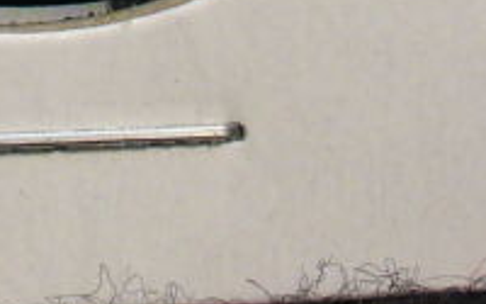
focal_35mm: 196
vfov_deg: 6.3
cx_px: 29
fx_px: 2596
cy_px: -484
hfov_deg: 10.6
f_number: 2.8
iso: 80
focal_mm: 6.1
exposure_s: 1/60
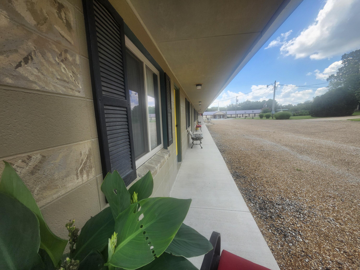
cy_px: 135
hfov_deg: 106.2
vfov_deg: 89.9
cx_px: 180
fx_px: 135
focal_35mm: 13
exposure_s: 1/533
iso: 40
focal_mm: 1.74
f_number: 2.2
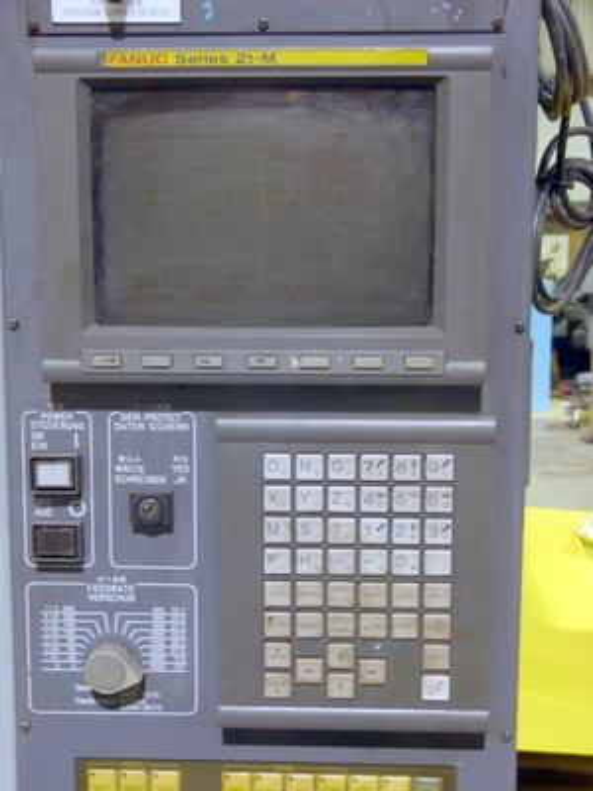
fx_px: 1233
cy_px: 396
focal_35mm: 54
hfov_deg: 27.0
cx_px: 296
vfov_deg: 35.5
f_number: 3.2
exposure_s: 1/4
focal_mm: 9.7
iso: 100
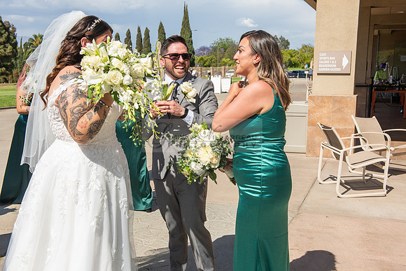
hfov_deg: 44.5
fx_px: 496
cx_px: 203
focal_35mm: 44
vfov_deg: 30.5
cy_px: 136
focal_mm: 44
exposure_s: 1/200
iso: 100
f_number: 9
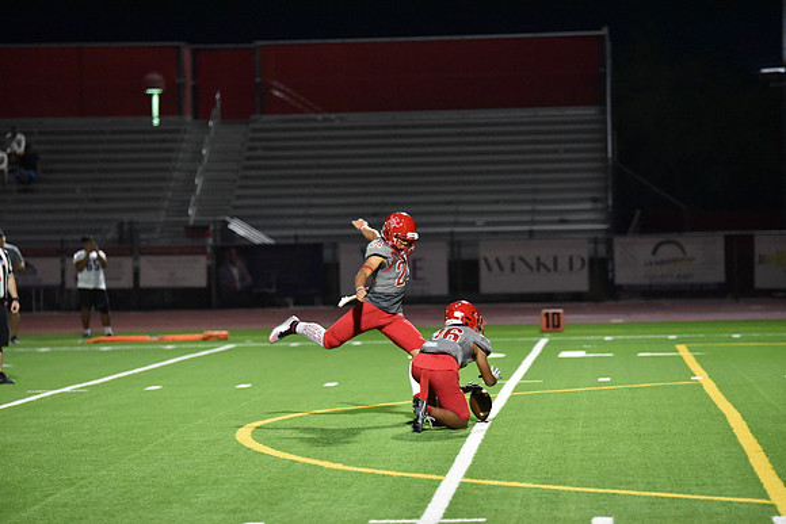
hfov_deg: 12.4
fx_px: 3603
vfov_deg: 8.3
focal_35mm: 165
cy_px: 262
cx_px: 393
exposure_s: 1/1000
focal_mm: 165
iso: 10000
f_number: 2.8
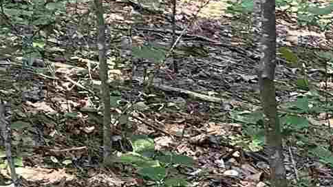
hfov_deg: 11.0
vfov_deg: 6.9
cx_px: -451
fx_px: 1465
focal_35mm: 166
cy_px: -250
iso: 125
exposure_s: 1/121
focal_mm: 6.86
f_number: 1.78
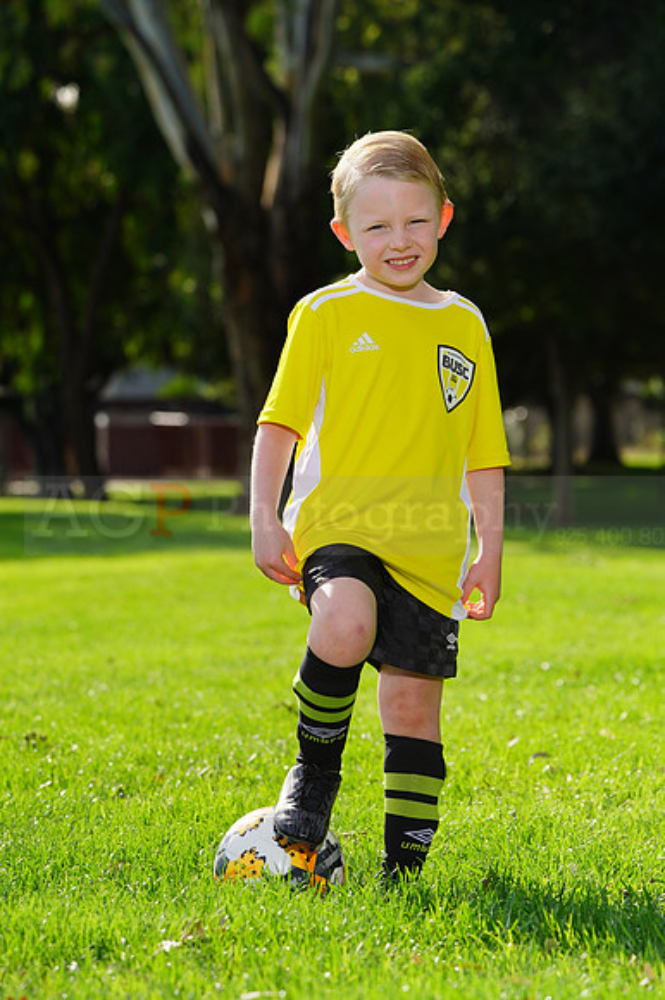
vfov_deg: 12.7
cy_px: 500
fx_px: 4494
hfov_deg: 8.5
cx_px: 332
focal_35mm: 162
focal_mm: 162
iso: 100
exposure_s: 1/200
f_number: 8
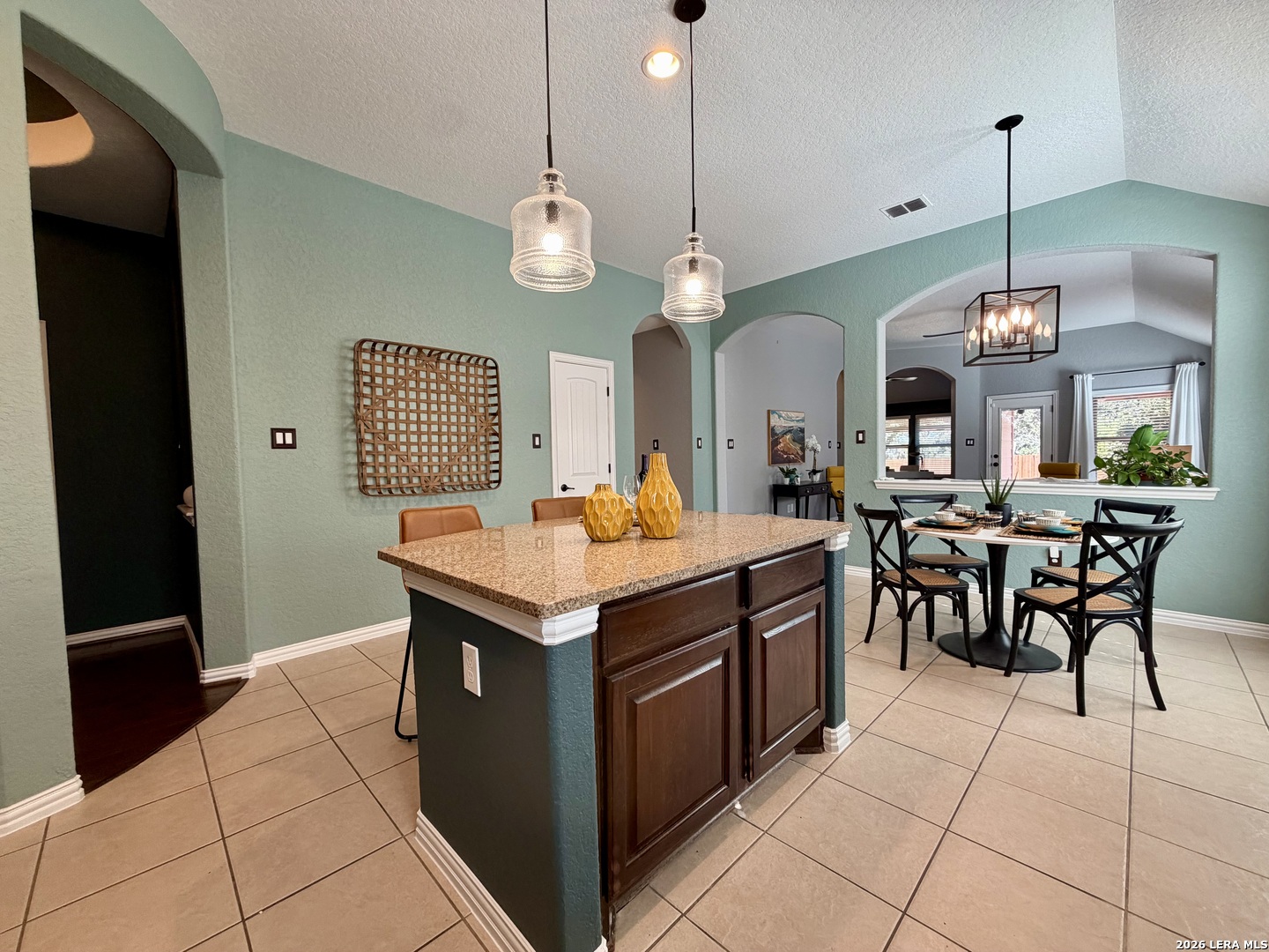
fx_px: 513
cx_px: 634
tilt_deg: -1.9
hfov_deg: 102.1
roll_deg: +1.4
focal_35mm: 14
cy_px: 476
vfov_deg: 85.7
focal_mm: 2.22
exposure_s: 1/120
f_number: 2.2
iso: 200
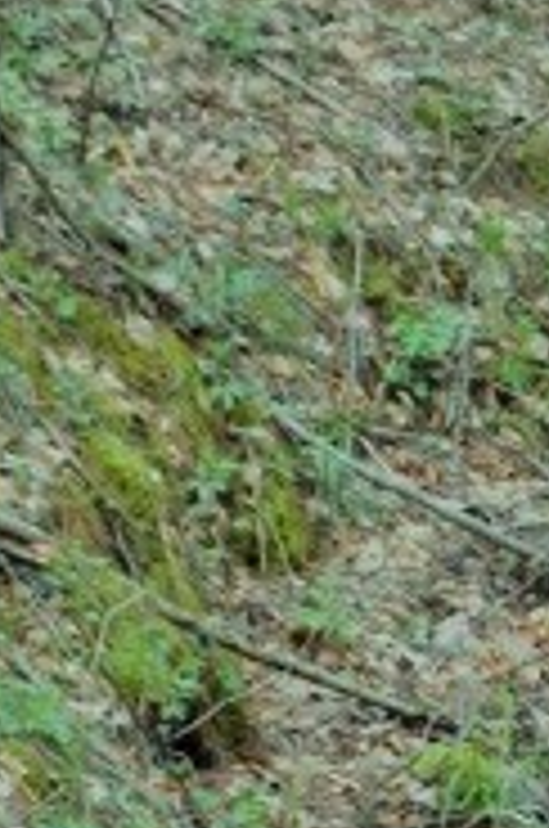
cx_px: 729
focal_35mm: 219
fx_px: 5030
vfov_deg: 9.4
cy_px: 684
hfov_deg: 6.2
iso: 360
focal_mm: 35
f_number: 5.6
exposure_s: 1/125
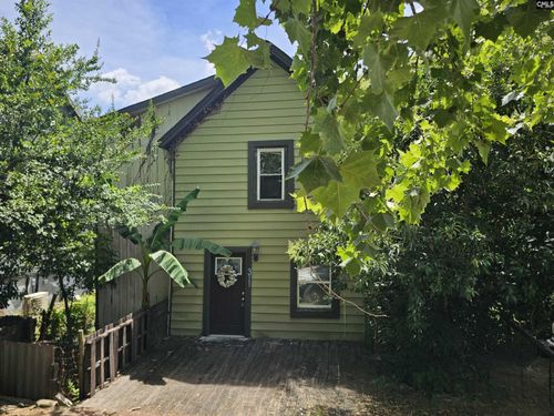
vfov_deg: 58.9
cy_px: 208
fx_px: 368
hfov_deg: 73.9
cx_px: 277
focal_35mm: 23
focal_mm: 6.3
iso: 10
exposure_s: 1/329
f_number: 1.7
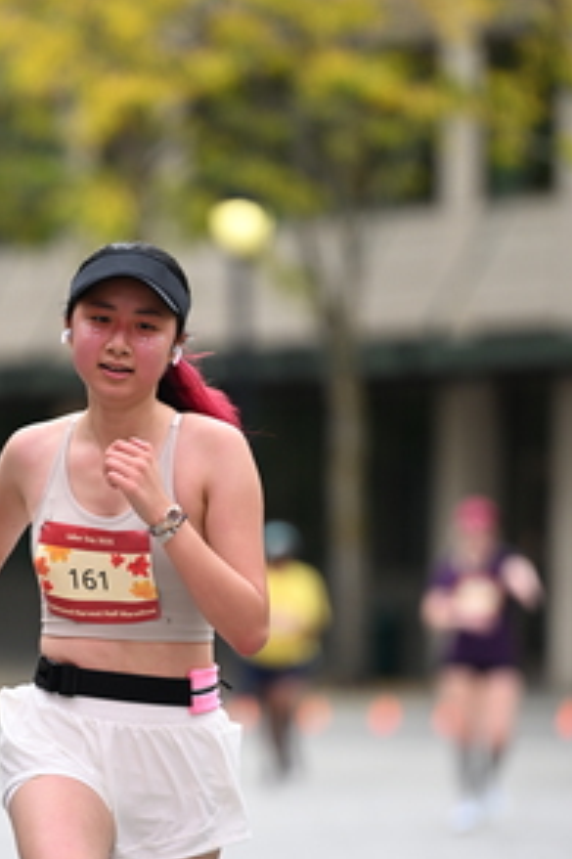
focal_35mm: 366
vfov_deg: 5.6
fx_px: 8733
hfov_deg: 3.8
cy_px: 551
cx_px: 128
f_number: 2.8
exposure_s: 1/2500
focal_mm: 195
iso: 640
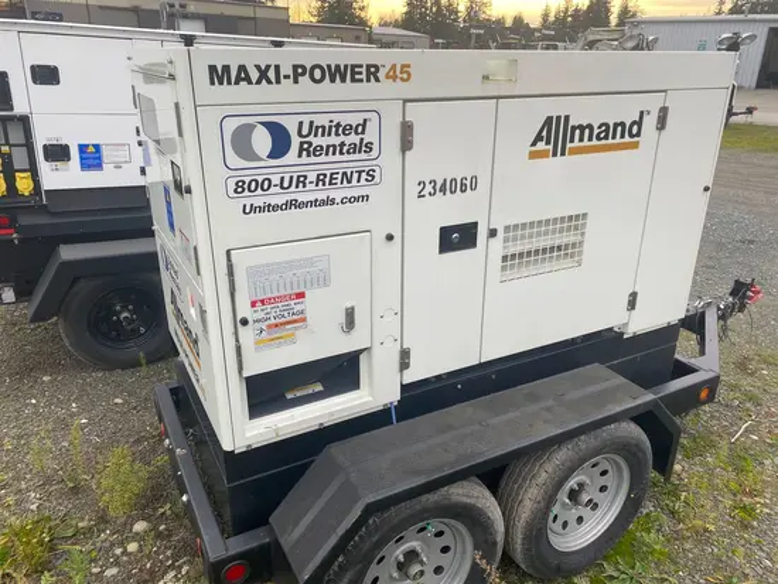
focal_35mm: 26
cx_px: 389
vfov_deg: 53.1
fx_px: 585
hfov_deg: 67.3
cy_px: 292
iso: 32
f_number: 1.8
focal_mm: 4.25
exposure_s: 1/159
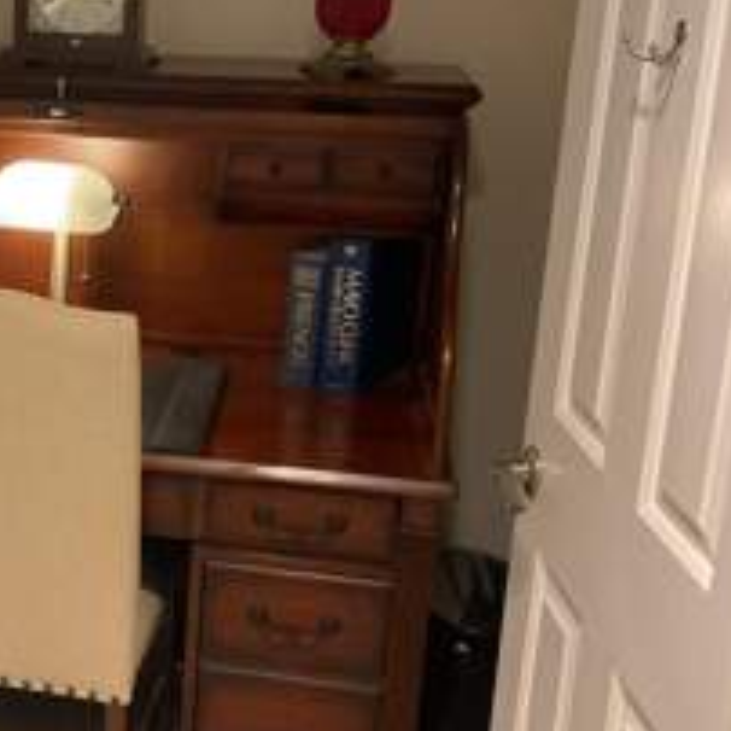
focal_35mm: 61
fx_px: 1457
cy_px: 344
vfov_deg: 28.2
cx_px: 25
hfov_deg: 26.8
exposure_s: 1/40
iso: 250
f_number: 1.8
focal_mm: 3
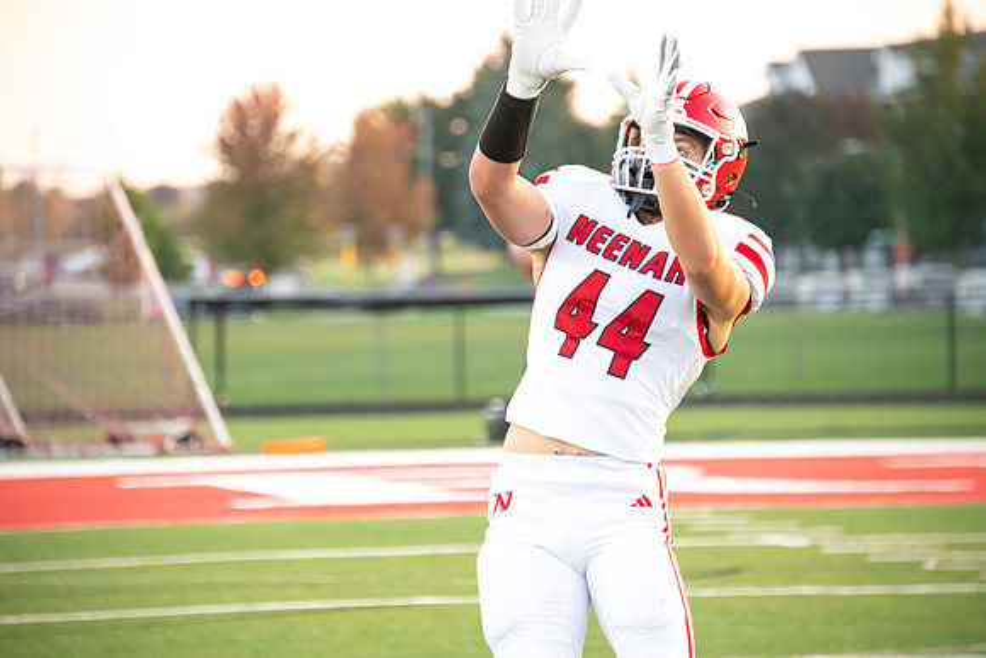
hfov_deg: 8.2
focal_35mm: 250
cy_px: 329
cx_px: 493
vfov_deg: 5.5
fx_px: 6849
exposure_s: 1/640
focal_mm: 250
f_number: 5.6
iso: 4000
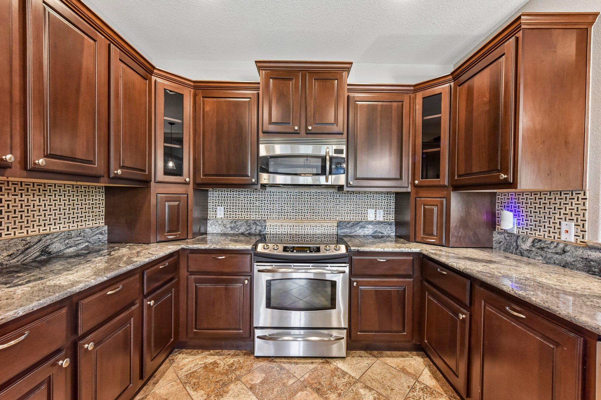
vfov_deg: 81.2
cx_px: 300
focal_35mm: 14
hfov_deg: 104.3
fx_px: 234
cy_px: 200
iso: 1800
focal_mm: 14
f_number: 8
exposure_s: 1/15
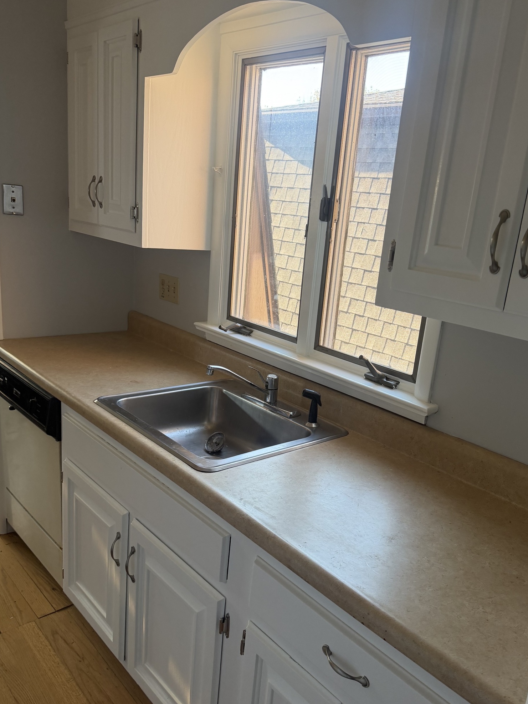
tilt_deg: -16.7
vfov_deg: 63.4
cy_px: 381
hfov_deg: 49.5
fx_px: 570
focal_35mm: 28
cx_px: 306
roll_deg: -4.9
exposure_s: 1/121
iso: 160
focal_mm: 6.76
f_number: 1.78
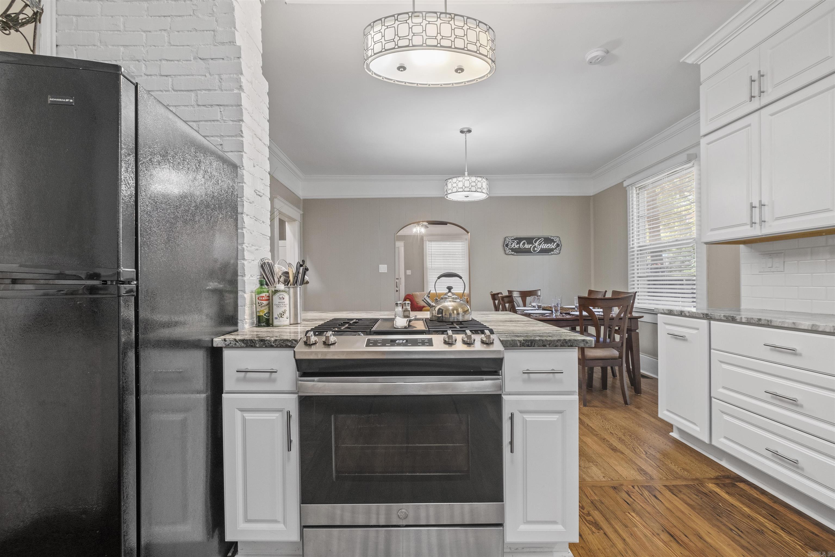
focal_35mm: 15
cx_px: 418
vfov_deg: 77.3
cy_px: 278
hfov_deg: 100.4
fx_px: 348
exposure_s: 1/1.67
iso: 400
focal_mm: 10
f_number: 5.6
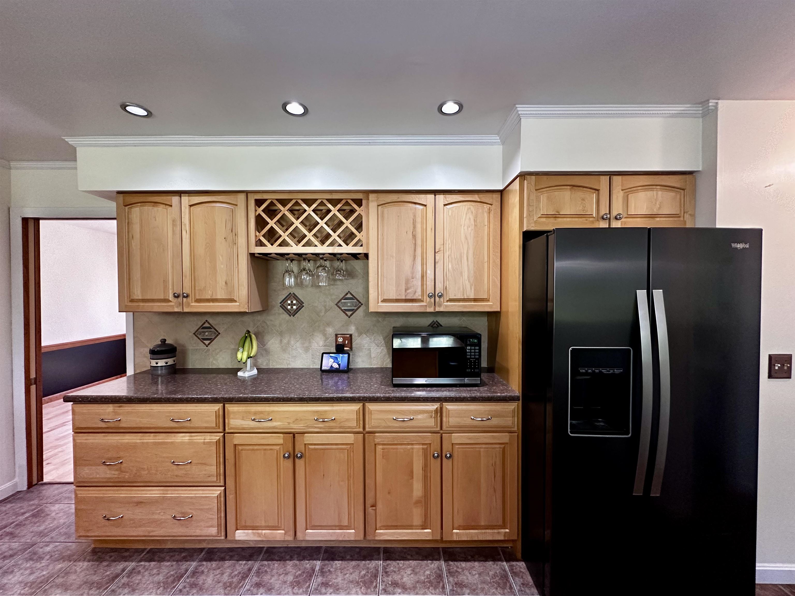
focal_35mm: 14
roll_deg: +0.8
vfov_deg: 85.7
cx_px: 398
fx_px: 322
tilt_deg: -0.6
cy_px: 298
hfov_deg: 102.1
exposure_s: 1/60
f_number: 2.2
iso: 250
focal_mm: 2.22
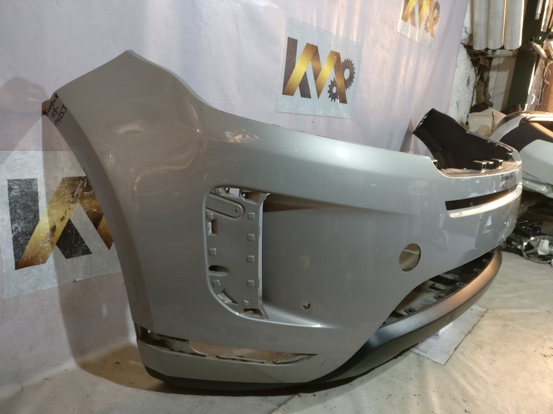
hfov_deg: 63.4
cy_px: 207
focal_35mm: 28
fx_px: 447
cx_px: 276
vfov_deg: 49.7
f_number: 2
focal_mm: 4.26
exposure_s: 1/25
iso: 320
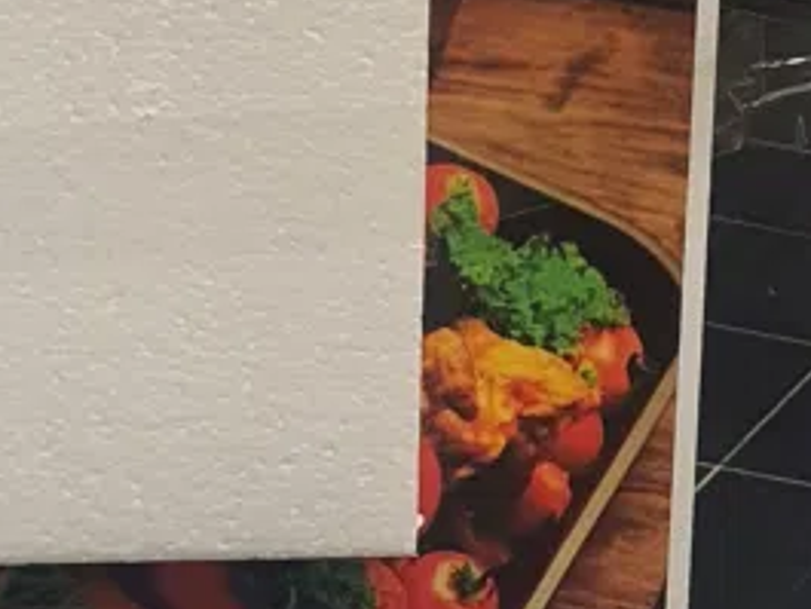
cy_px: 260
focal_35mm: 58
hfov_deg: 31.9
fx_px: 1359
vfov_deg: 25.2
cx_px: 107
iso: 200
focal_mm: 5.23
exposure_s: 1/100
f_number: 1.8
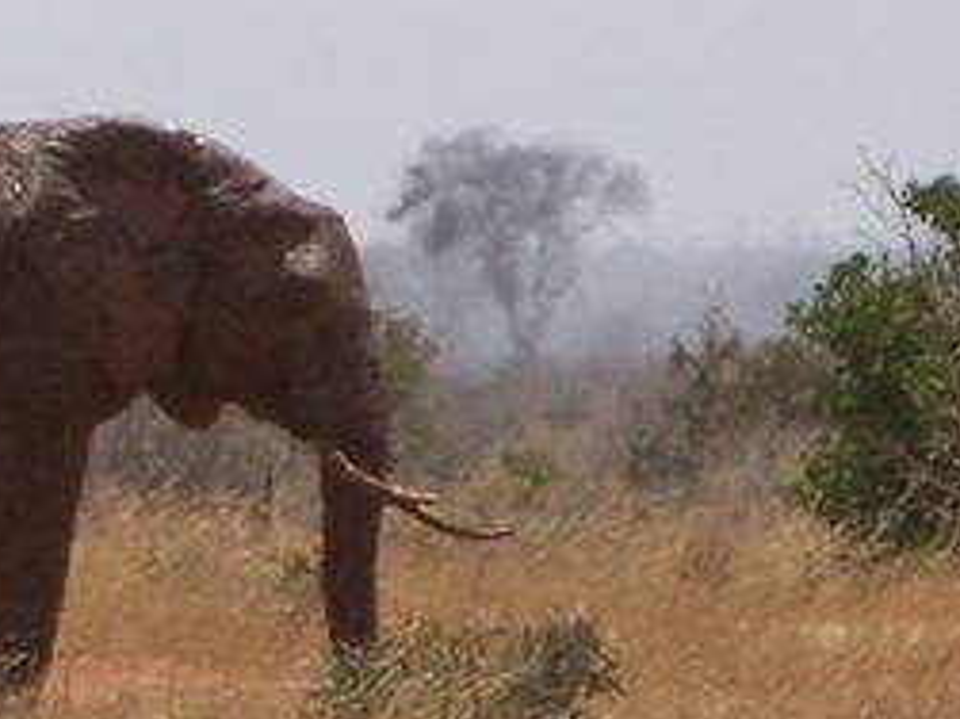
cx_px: -184
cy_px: 394
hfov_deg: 1.8
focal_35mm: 1073
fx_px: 29743
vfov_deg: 1.4
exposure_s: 1/1000
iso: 50
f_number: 4.6
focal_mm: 104.7
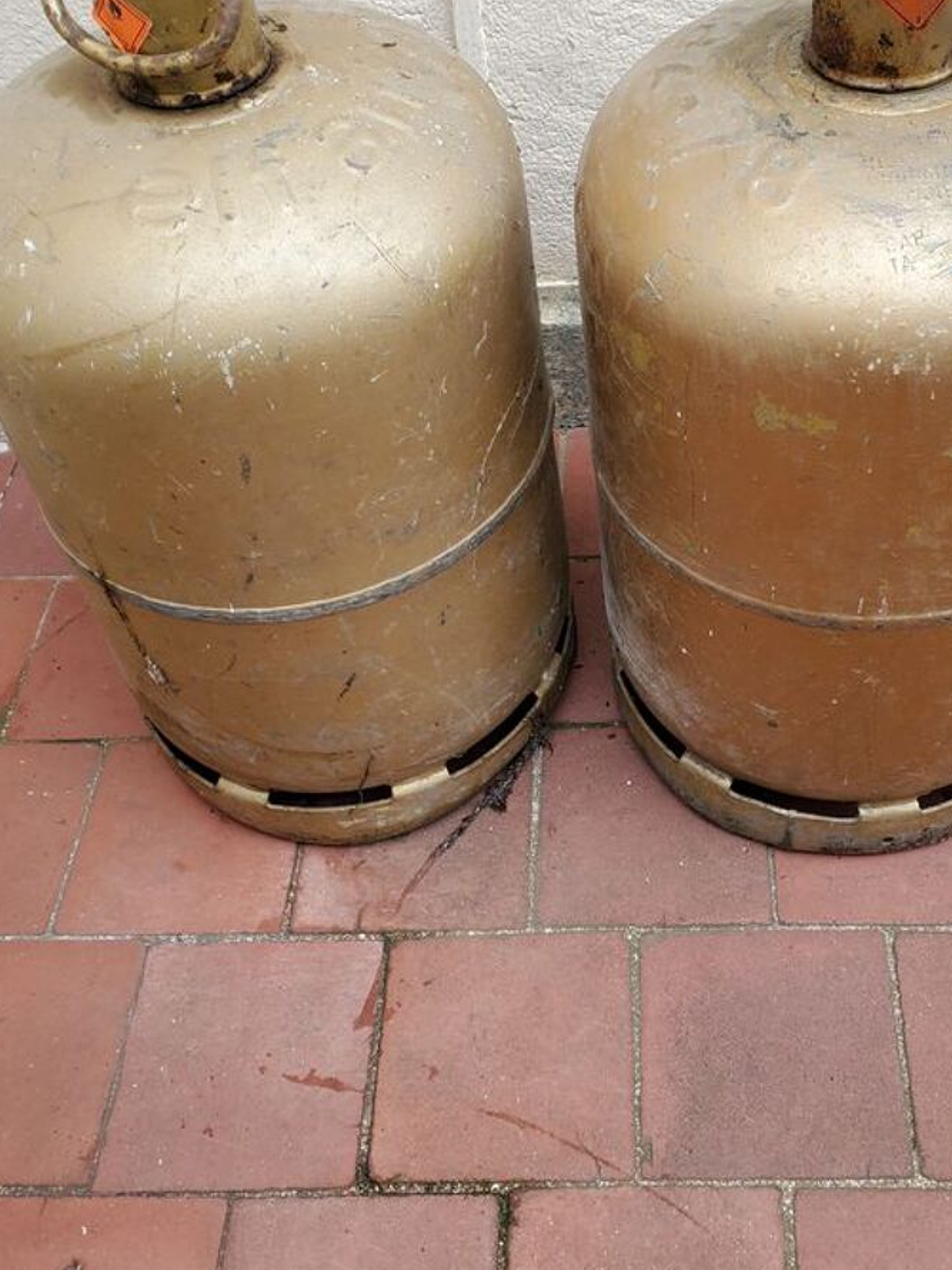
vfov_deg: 47.4
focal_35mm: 39
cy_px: 481
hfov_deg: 36.7
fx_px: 1430
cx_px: 567
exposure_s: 1/132
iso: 50
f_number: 2.4
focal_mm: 4.3
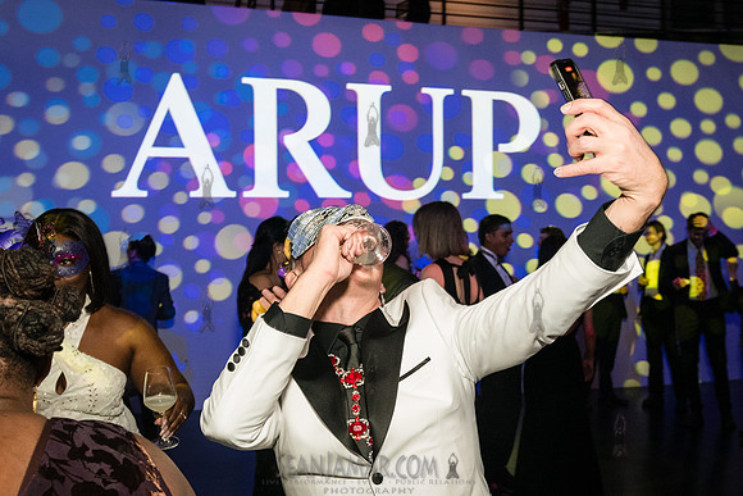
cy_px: 269
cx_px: 372
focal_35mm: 43
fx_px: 879
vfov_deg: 31.5
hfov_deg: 45.8
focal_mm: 28
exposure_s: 1/160
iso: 5000
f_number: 4.5
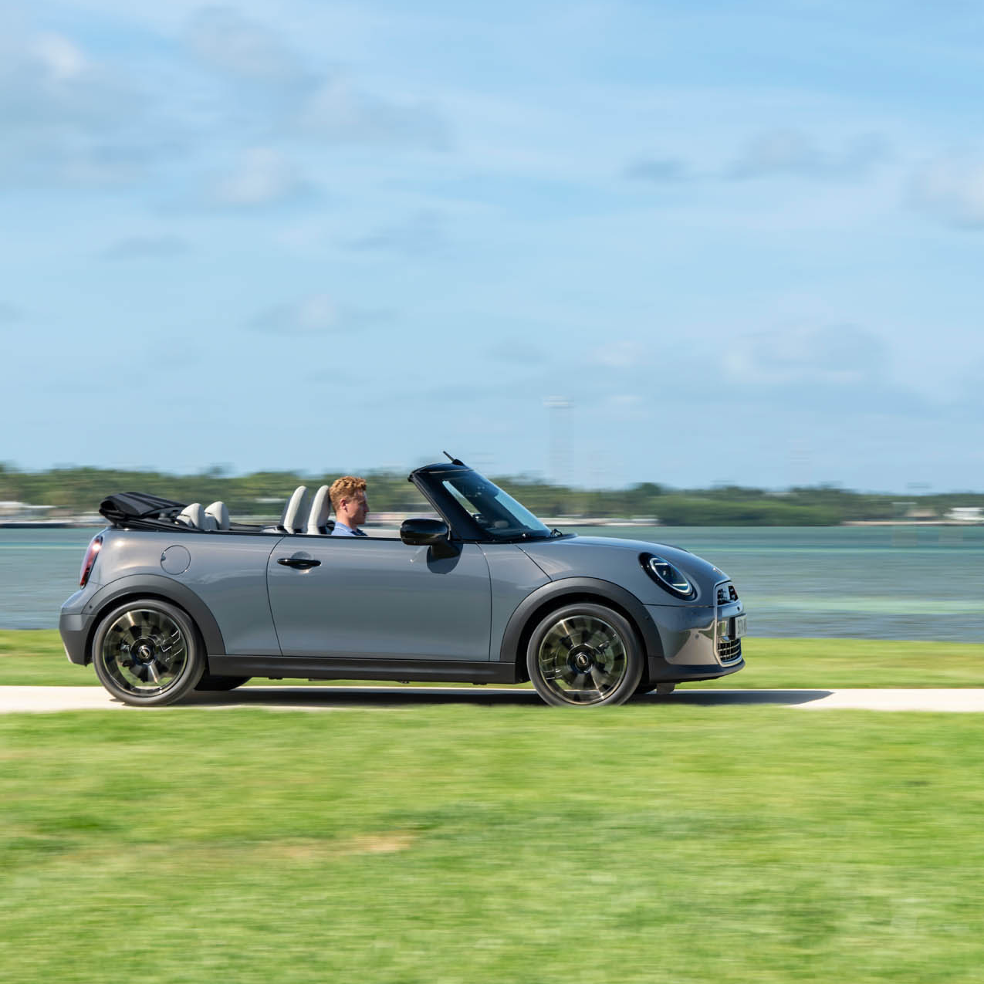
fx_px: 4117
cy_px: 492
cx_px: 401
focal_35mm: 128
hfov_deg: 13.6
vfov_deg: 13.6
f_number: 16
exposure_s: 1/30
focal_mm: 100
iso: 100
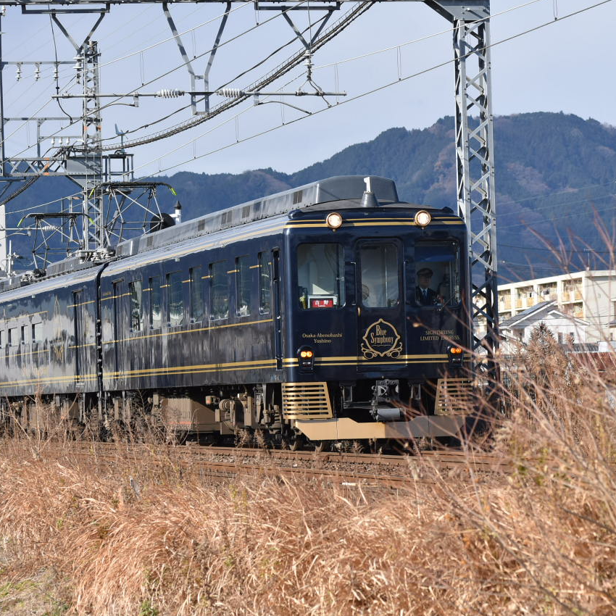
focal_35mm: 202
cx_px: 316
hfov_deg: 8.7
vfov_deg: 8.7
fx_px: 4060
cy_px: 308
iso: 400
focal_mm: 105
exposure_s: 1/1250
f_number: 5
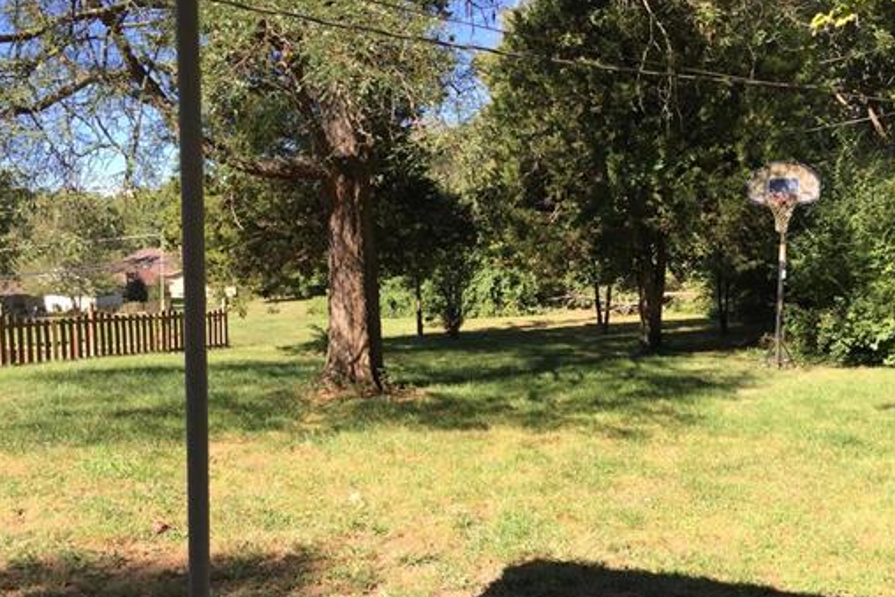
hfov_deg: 50.6
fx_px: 945
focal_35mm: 38
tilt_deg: -7.6
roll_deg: -1.3
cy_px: 384
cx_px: 490
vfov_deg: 34.8
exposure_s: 1/638
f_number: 2.2
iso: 32
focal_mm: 4.15
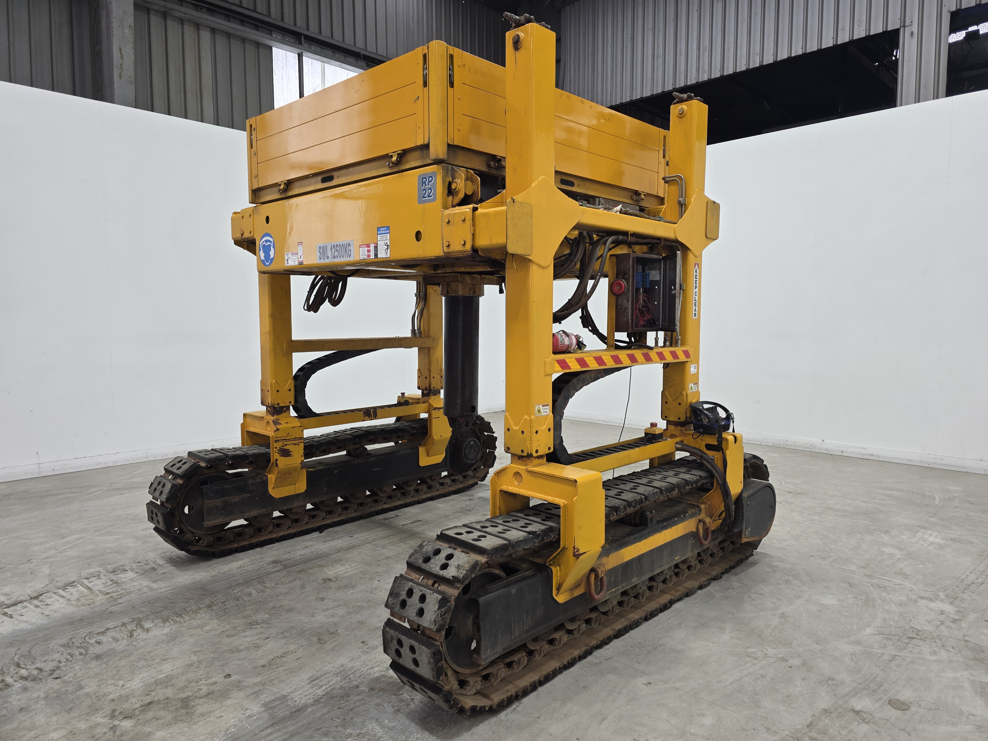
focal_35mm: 23
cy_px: 370
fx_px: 656
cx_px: 494
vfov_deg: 58.9
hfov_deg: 73.9
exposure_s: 1/100
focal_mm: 6.3
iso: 64
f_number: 1.7
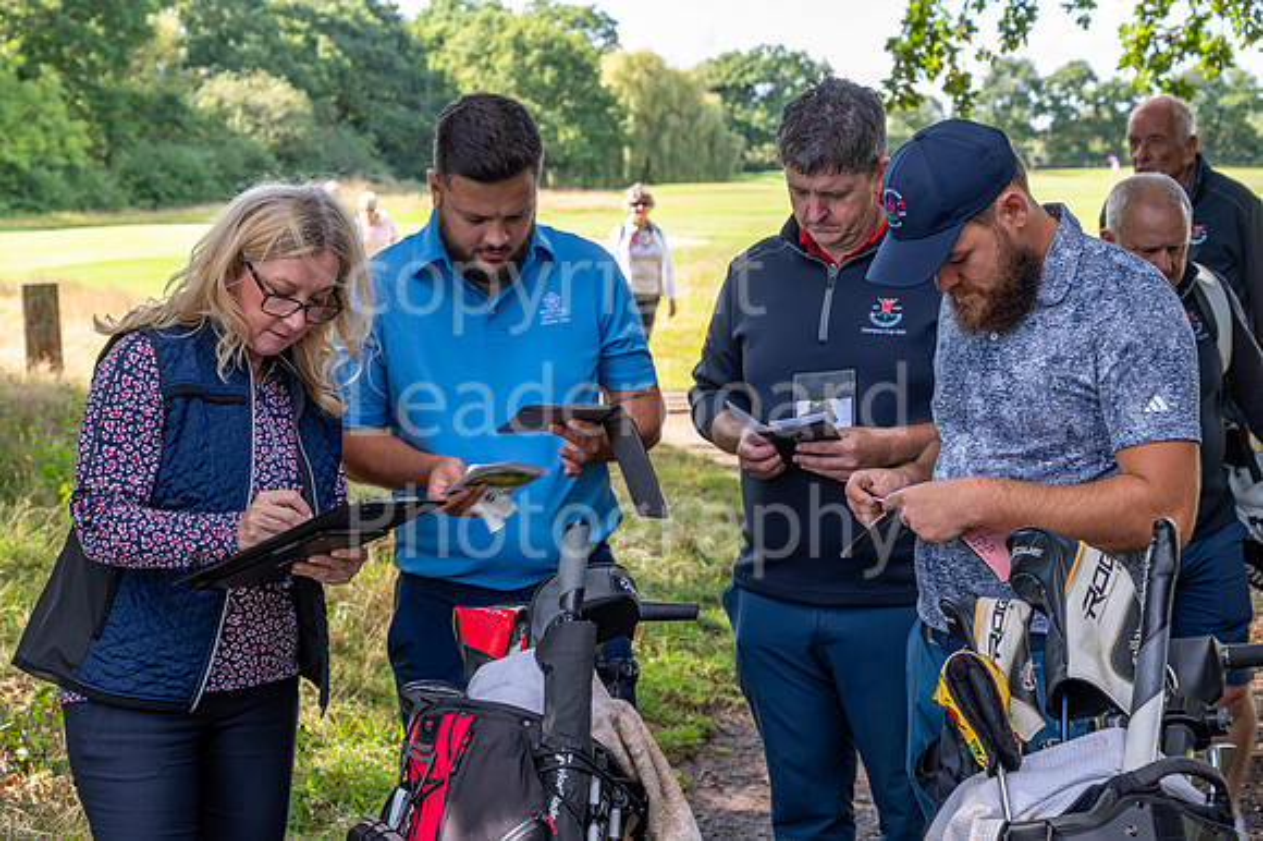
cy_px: 420
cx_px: 632
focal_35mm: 56
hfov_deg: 35.7
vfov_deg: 24.2
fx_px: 1963
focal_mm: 56
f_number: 6.3
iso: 100
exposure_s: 1/60
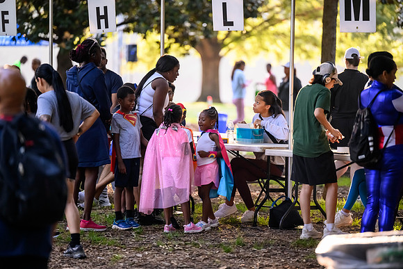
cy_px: 134
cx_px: 202
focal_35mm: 200
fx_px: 2239
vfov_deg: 6.9
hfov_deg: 10.3
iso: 2000
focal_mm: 200
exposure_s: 1/800
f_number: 2.8
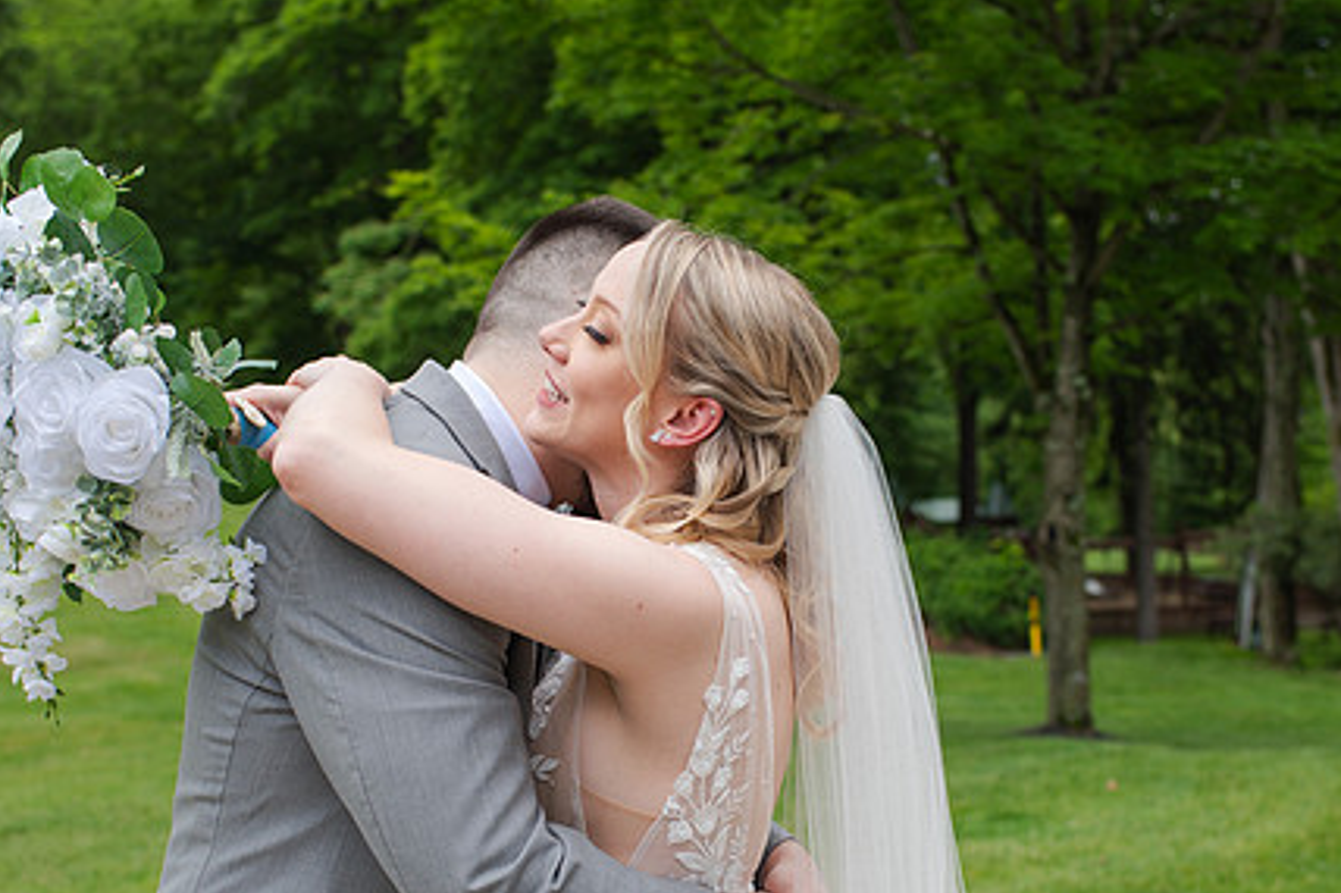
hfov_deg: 36.9
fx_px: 2011
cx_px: 680
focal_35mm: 54
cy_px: 637
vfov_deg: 24.8
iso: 100
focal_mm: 35
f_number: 3.5
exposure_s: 1/500
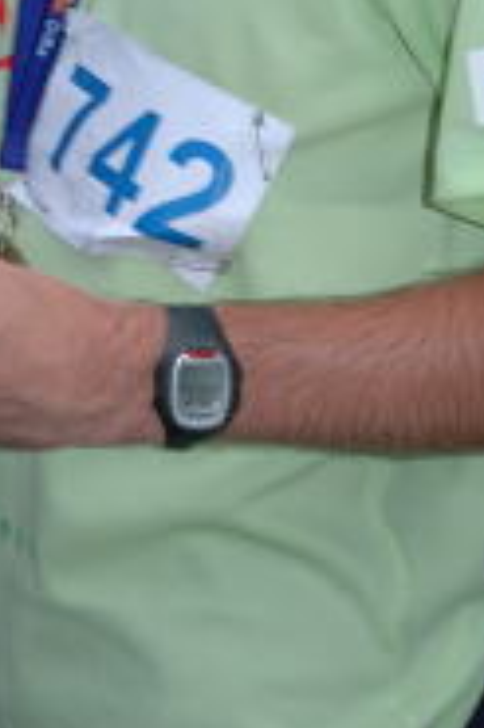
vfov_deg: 9.7
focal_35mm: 210
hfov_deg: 6.5
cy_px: -94
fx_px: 4243
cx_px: 214
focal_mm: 46
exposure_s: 1/60
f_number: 4.5
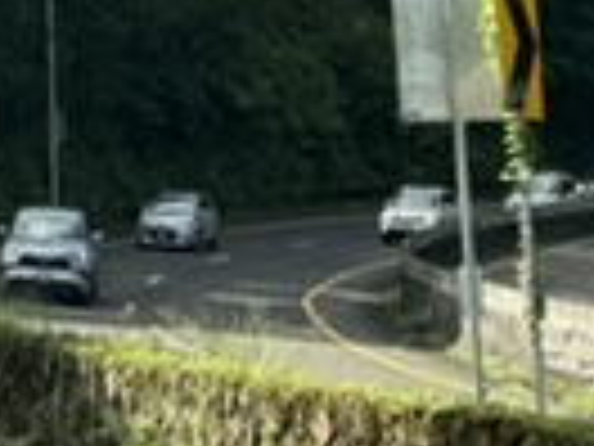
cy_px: -1090
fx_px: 3192
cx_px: -22
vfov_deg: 6.8
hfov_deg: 10.5
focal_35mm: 186
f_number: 1.78
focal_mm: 6.86
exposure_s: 1/1597
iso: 80
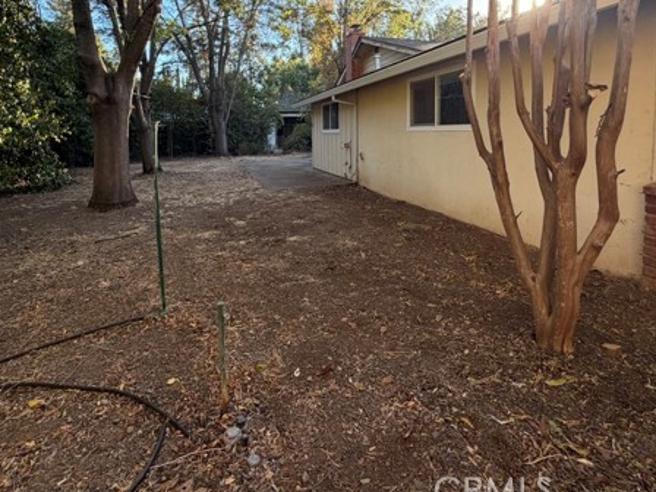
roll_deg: -0.3
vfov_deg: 64.1
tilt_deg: -3.1
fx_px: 379
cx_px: 331
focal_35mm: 20
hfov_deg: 81.7
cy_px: 160
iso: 64
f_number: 2.2
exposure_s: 1/155
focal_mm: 2.22
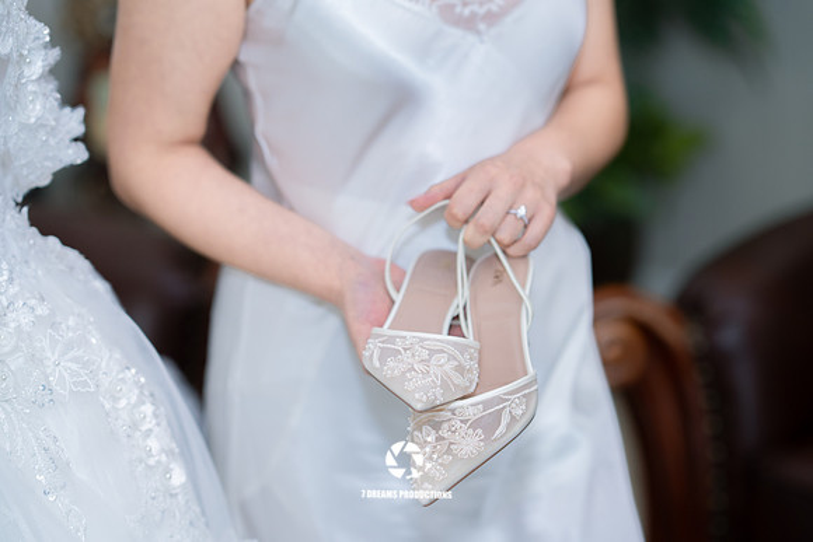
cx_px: 406
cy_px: 271
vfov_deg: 15.5
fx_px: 1996
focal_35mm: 88
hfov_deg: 23.0
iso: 640
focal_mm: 85
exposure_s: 1/200
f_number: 2
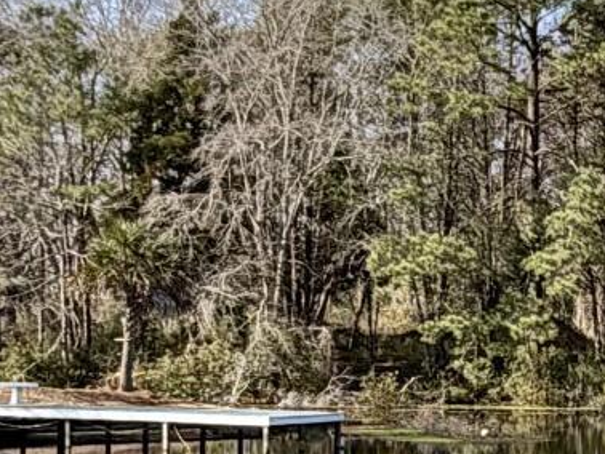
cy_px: 309
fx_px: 1941
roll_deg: -0.1
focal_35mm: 111
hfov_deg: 17.4
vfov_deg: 13.3
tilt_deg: +1.3
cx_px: 581
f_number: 2.2
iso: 32
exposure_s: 1/770
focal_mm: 2.22
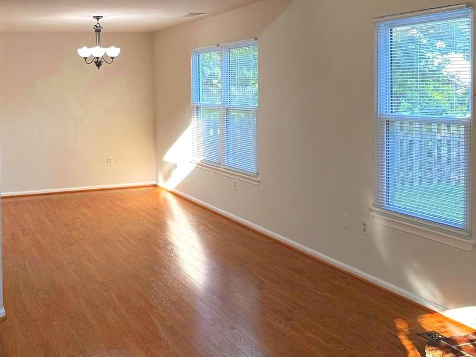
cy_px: 109
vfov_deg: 33.2
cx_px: 137
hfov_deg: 42.9
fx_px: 591
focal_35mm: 43
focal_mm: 6.76
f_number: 1.78
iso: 160
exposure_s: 1/226
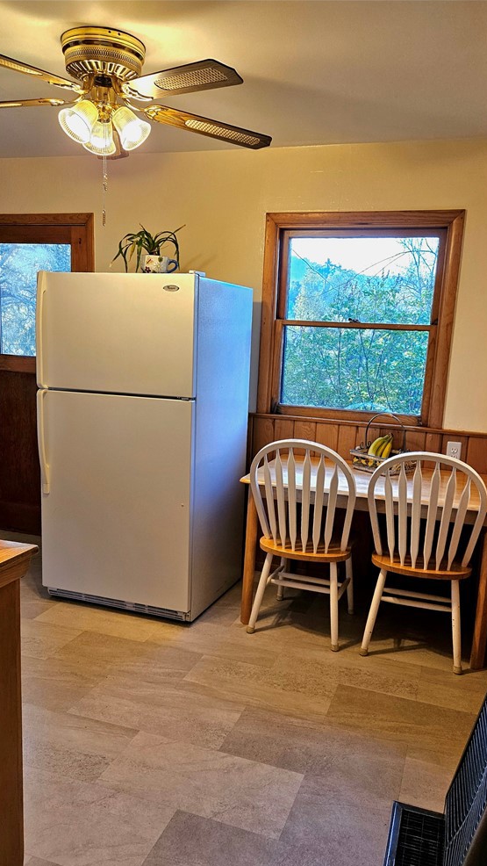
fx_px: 597
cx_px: 246
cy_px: 448
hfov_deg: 44.4
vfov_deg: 71.9
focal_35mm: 26
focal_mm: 5.4
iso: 200
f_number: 1.8
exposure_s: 1/120
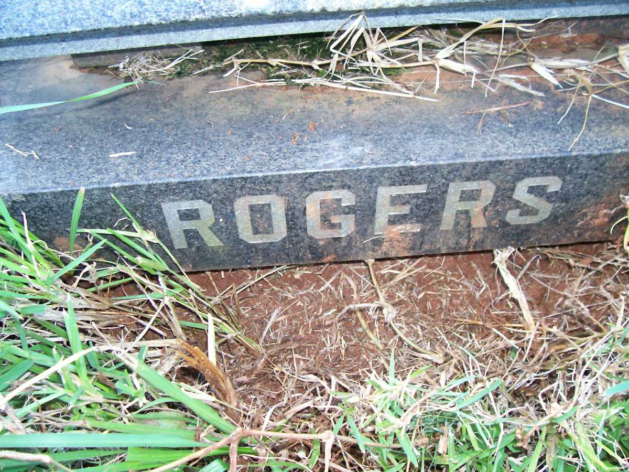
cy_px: 236
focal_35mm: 34
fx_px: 618
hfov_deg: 54.0
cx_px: 314
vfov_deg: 41.8
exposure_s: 1/64
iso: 80
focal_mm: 5.6
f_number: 2.7
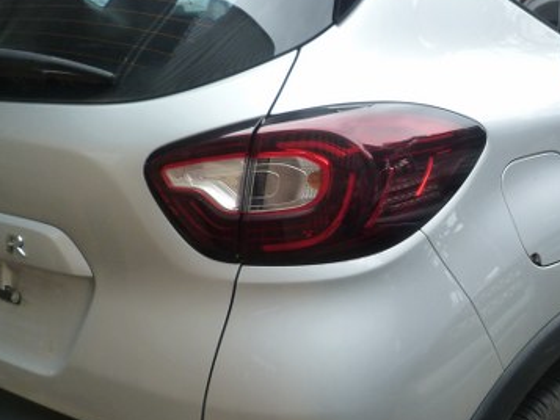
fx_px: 906
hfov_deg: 33.6
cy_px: 246
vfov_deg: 26.1
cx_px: 427
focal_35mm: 56
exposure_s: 1/125
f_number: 4
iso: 125
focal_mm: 4.5
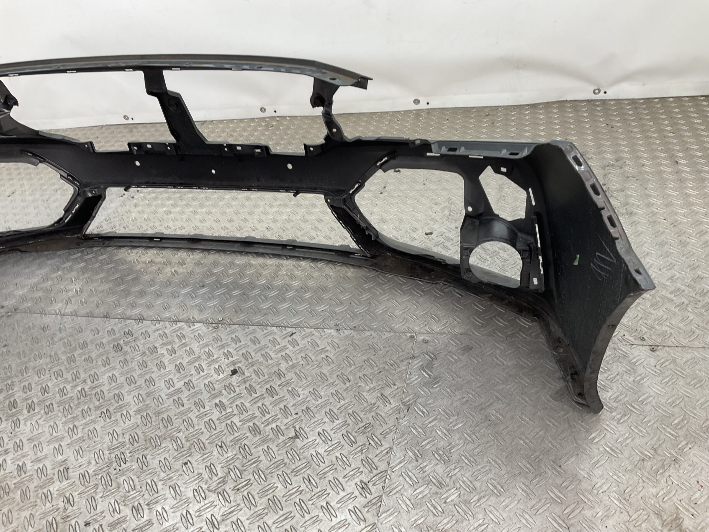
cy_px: 266
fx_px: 594
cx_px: 354
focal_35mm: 29
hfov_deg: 61.7
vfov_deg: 48.2
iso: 25
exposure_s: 1/100
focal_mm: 3
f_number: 1.8
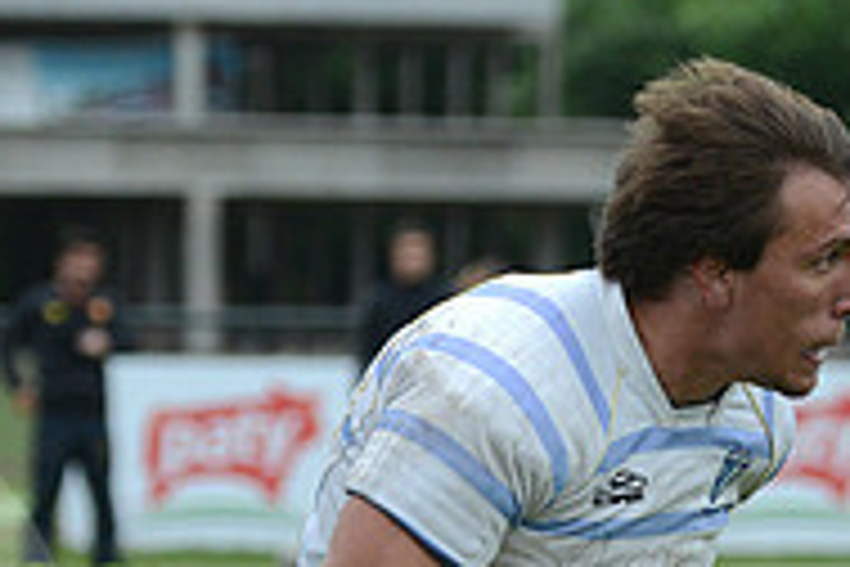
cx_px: 522
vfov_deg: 3.7
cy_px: 700
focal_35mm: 369
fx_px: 8712
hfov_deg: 5.6
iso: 1250
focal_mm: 120
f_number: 4
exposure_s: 1/500
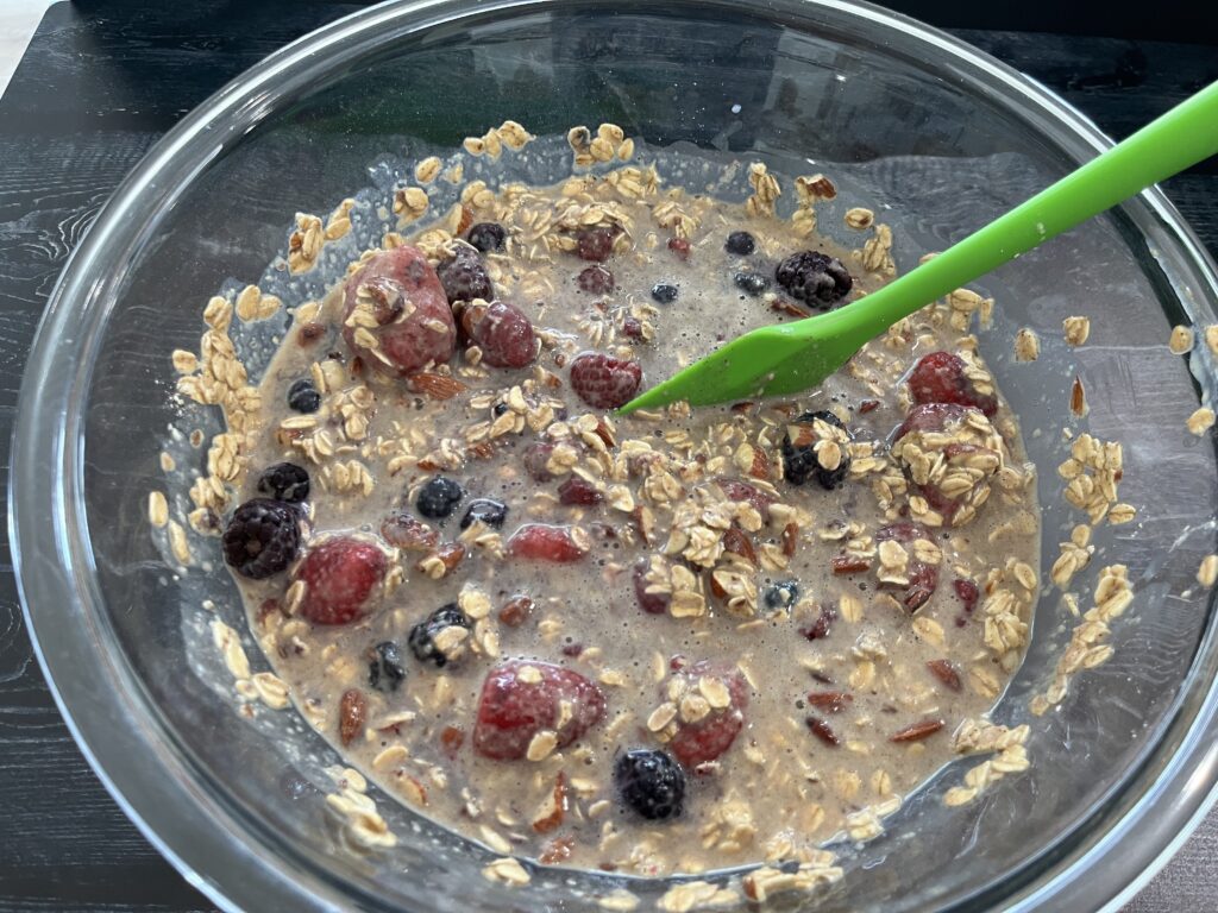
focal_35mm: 26
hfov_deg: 67.3
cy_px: 456
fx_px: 915
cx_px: 609
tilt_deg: -59.9
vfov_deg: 53.1
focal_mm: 5.1
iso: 160
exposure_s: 1/60
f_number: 1.6
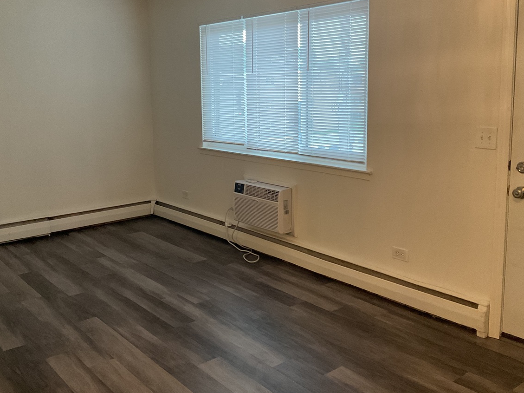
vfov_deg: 38.5
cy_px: 163
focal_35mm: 37
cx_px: 252
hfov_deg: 50.1
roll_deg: +0.8
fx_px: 560
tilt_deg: -7.1
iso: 200
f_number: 1.8
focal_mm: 3
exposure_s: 1/60
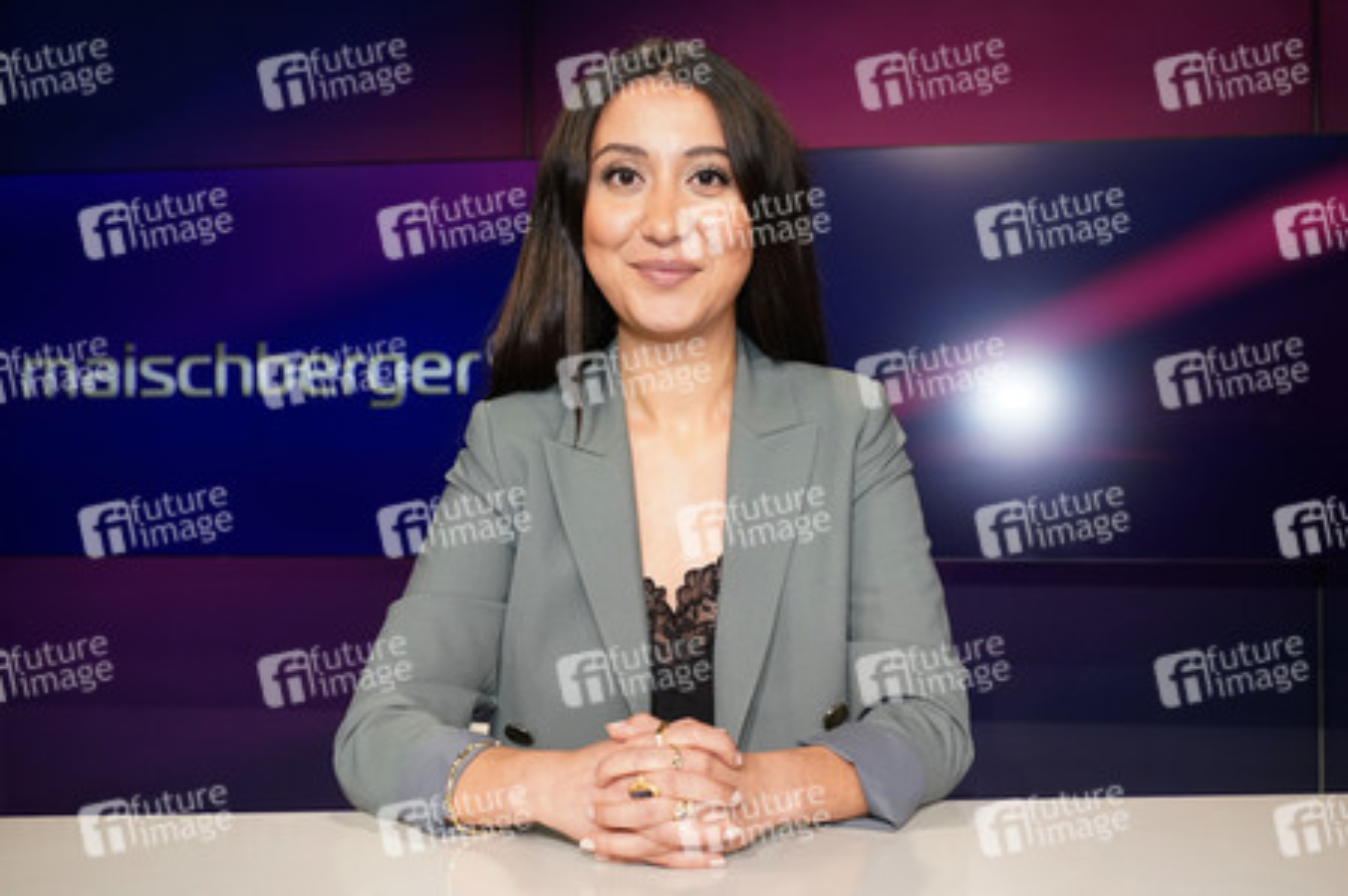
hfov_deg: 48.5
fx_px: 1497
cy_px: 448
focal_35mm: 40
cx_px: 674
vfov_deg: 33.4
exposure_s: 1/160
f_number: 5.6
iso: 2000
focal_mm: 40
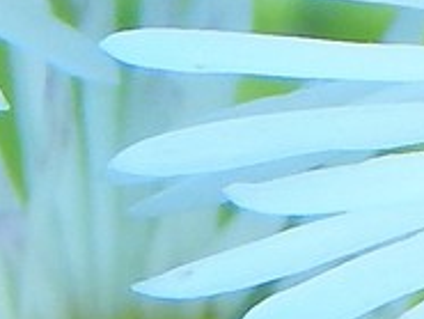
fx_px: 5883
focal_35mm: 480
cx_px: 975
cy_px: 213
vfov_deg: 3.1
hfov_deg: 4.1
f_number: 4.5
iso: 125
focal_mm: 18.7
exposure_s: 1/320
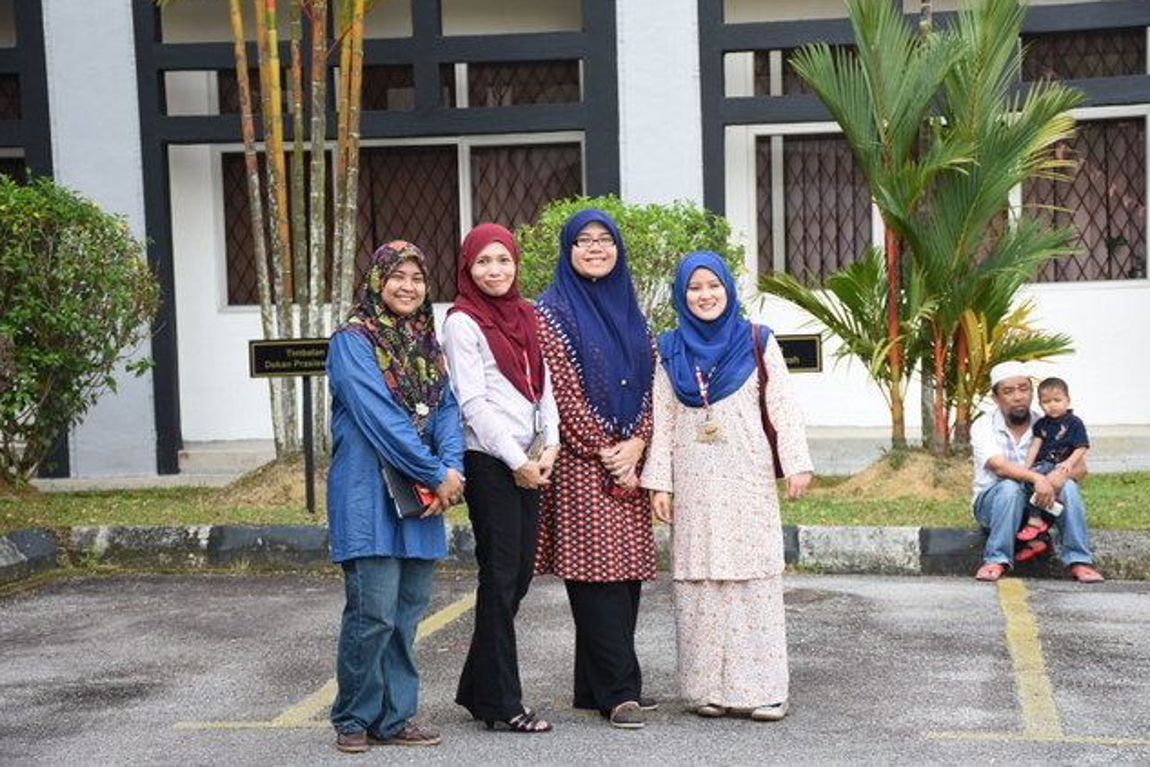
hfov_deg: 25.7
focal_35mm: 79
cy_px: 380
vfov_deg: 17.3
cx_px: 578
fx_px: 2523
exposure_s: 1/80
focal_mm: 52
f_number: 4.8
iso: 100
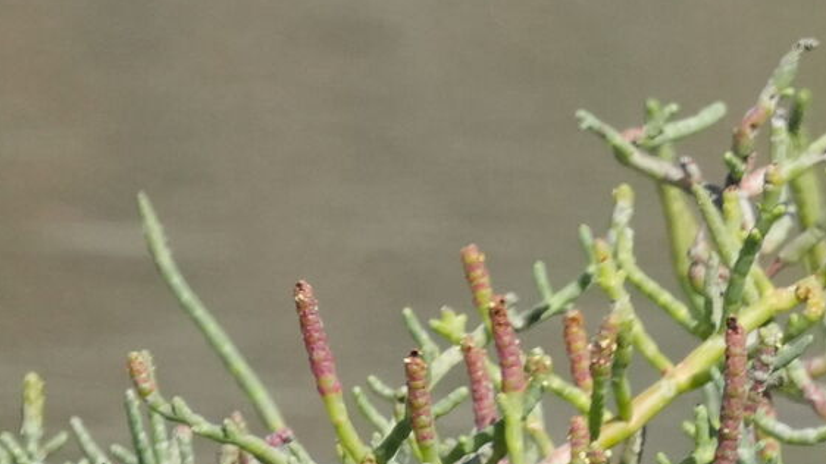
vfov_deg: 0.3
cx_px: 2953
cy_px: -1323
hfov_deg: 0.5
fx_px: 98792
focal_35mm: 4511
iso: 1000
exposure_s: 1/2500
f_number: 6.3
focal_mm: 560
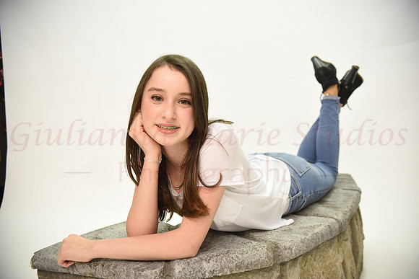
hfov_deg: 54.4
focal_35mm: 35
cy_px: 140
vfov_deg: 37.9
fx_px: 407
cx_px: 210
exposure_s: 1/80
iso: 1600
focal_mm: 35
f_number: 3.5
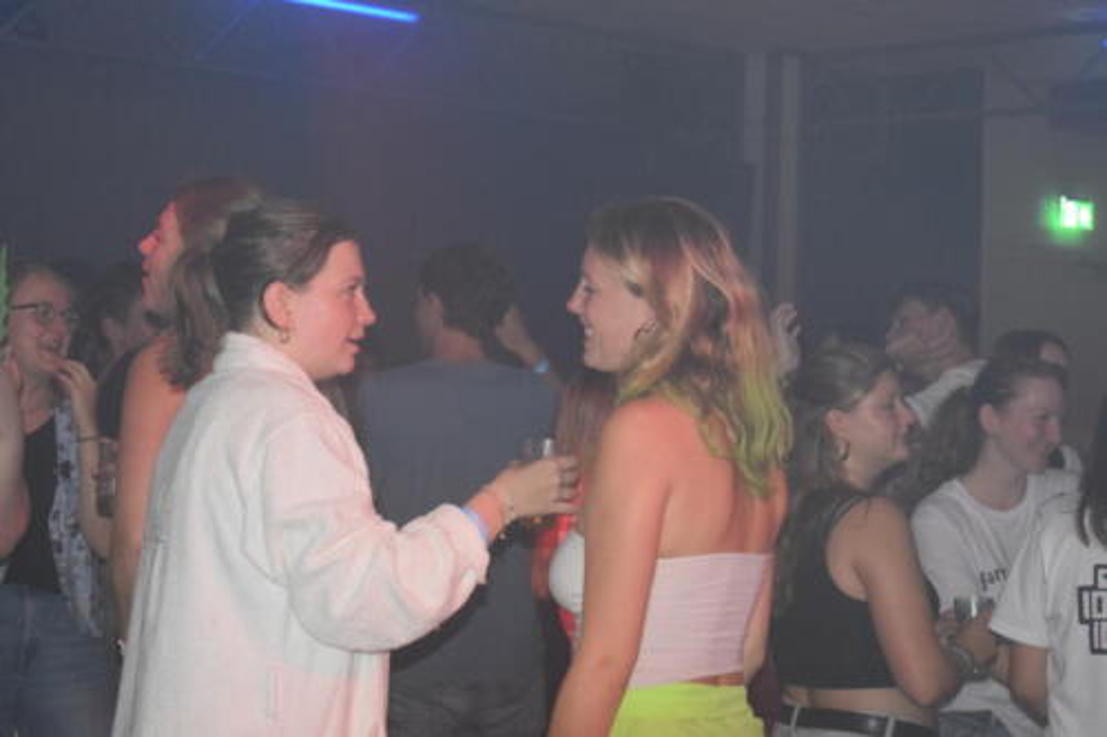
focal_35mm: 82
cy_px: 368
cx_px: 554
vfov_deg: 16.5
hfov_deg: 24.6
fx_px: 2536
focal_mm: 55
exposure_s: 1/60
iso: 3200
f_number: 5.6
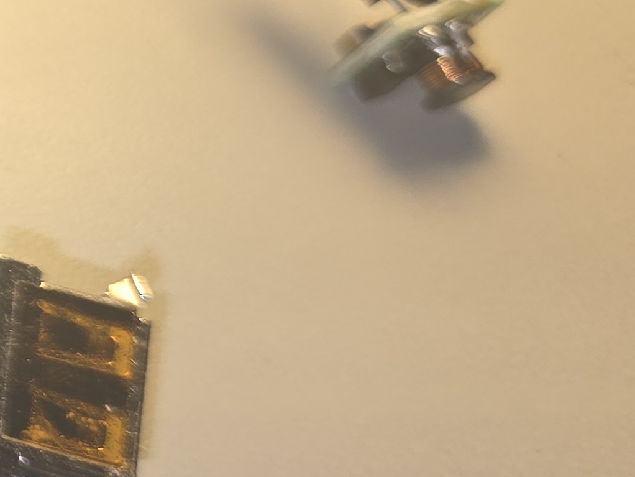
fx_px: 1651
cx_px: -550
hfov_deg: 17.2
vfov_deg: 16.3
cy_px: 105
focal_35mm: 90
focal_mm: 5.4
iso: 25
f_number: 1.8
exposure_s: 1/50
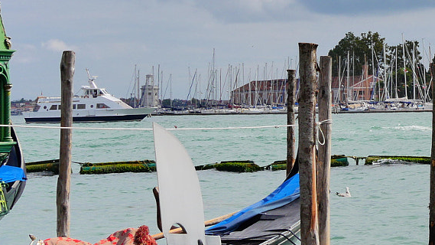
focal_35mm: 147
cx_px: 546
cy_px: 80
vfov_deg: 8.2
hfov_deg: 14.1
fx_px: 1695
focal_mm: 24
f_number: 9
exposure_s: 1/400
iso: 800
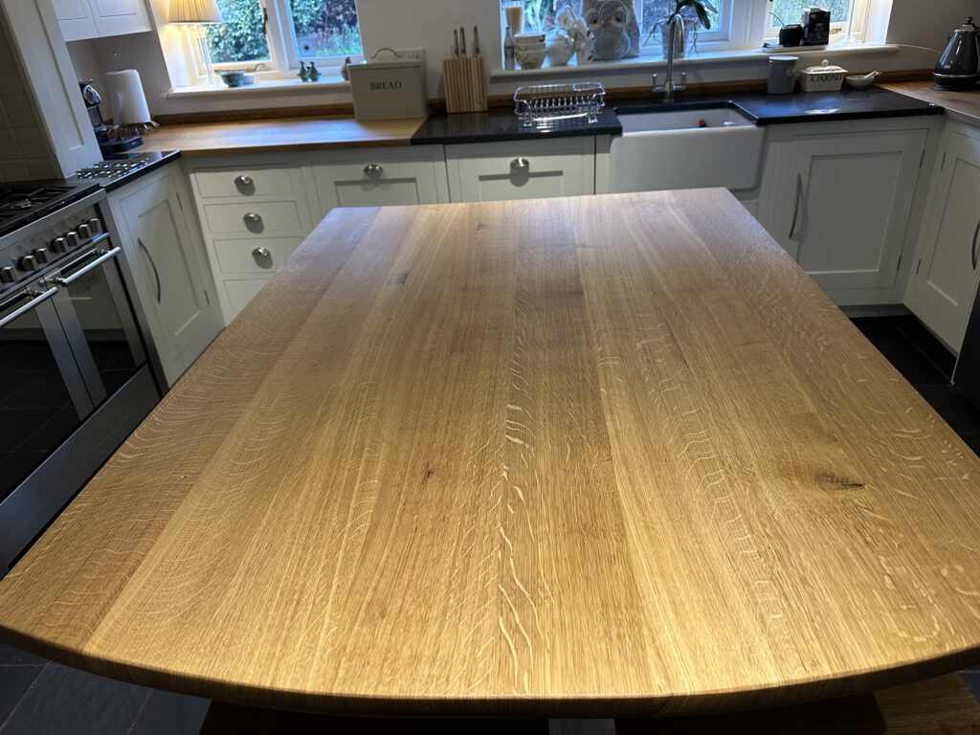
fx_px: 679
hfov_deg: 71.6
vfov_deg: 56.8
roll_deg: +4.3
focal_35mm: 24
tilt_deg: -28.1
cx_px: 490
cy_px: 368
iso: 250
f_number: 1.78
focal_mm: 6.86
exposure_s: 1/50
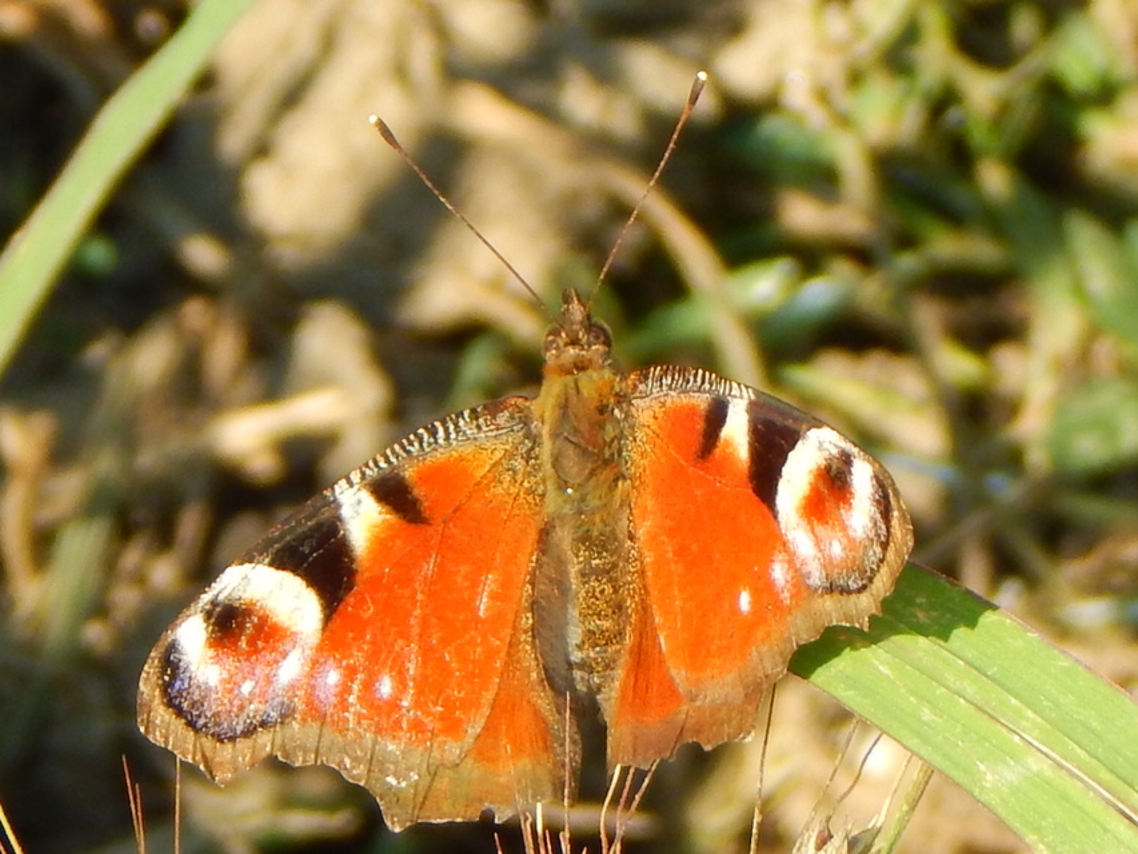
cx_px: 569
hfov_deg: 5.7
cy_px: 427
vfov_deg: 4.3
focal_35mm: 346
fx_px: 11376
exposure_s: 1/200
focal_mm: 62.2
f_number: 5.7
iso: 125
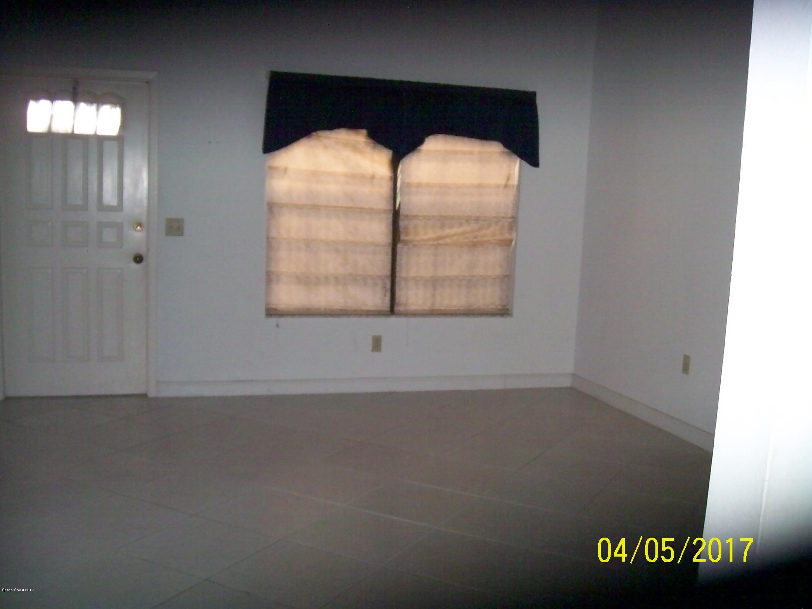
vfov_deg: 39.6
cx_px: 406
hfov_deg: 51.4
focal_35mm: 36
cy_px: 304
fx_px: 844
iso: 160
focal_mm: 6
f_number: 2.7
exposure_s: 1/64
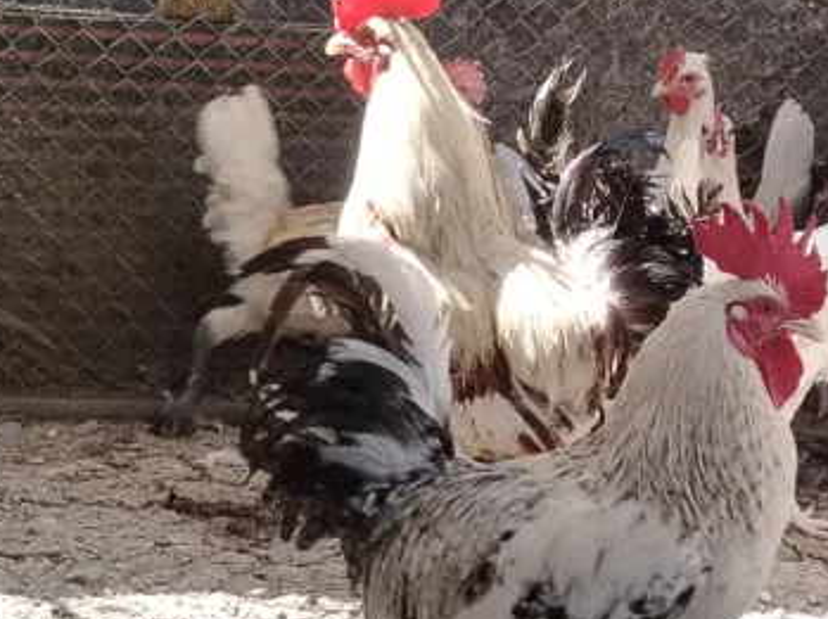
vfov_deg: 13.2
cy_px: 425
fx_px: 2676
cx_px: 686
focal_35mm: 112
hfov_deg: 17.4
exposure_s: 1/100
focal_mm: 5.25
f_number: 1.75
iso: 116
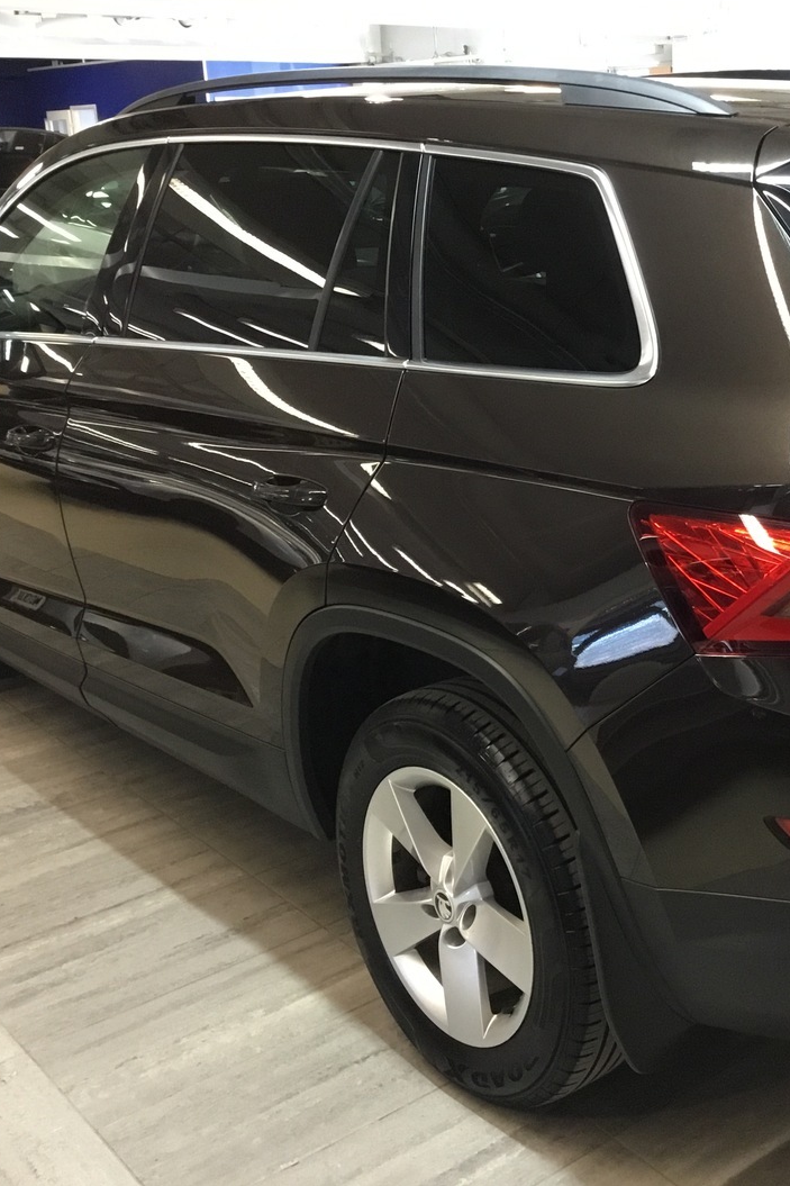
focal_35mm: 44
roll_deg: +2.2
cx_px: 630
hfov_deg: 29.8
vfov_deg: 44.5
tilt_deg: -17.4
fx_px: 1449
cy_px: 581
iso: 200
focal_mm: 3.3
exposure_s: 1/33
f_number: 2.4
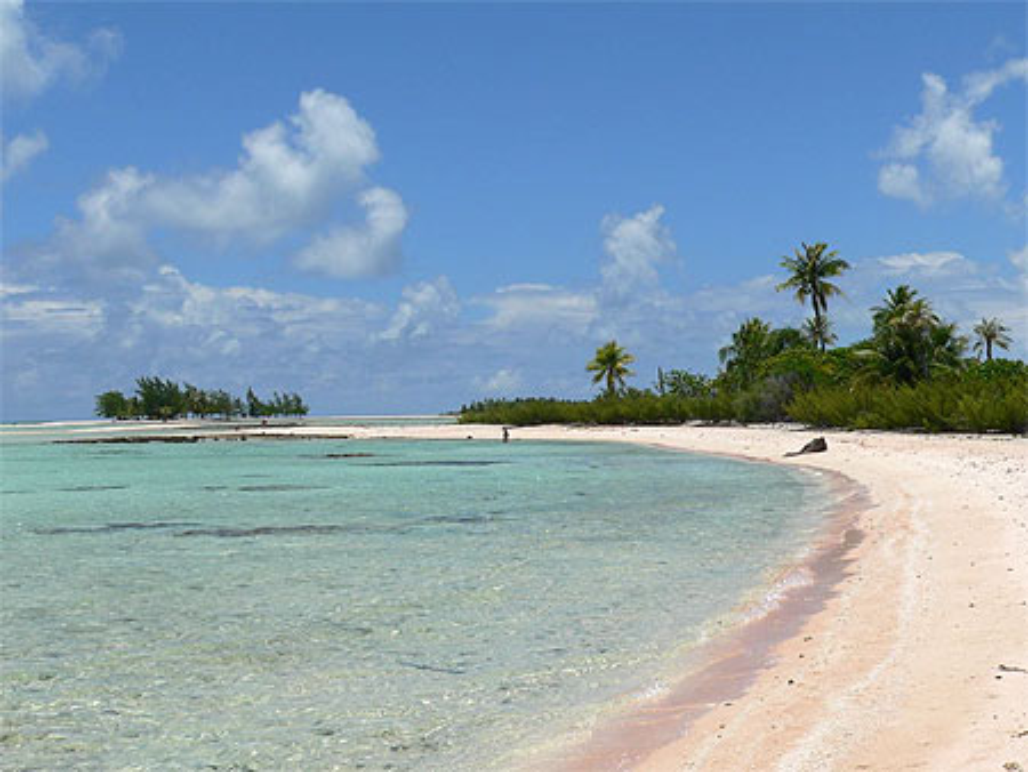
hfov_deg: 31.7
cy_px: 386
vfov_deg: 24.0
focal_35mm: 61
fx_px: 1812
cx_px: 514
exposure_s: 1/1000
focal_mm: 10.2
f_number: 5.6
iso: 80
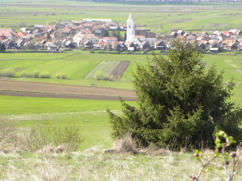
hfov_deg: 16.8
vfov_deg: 12.7
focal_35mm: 117
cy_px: 90
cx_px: 121
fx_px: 818
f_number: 4
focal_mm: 20.8
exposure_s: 1/204
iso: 64
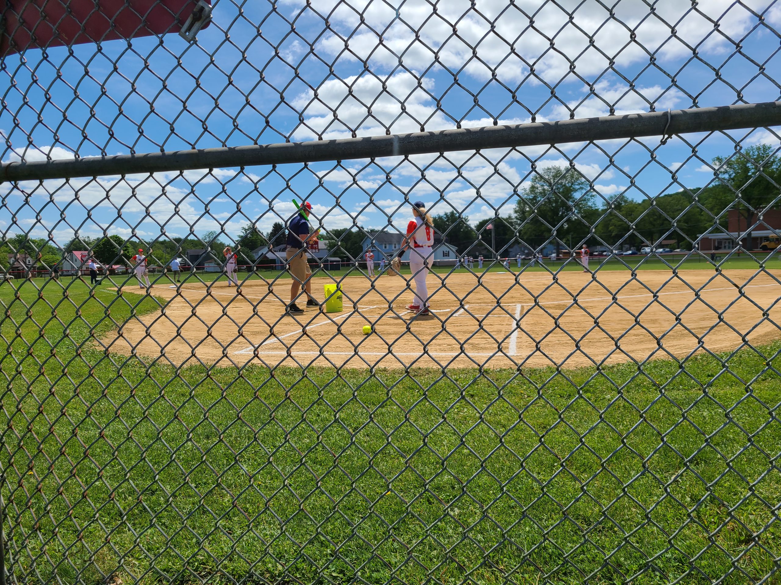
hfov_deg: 67.3
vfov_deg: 53.1
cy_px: 292
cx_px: 390
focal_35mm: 26
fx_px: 587
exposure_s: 1/3647
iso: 40
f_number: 1.8
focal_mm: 5.4
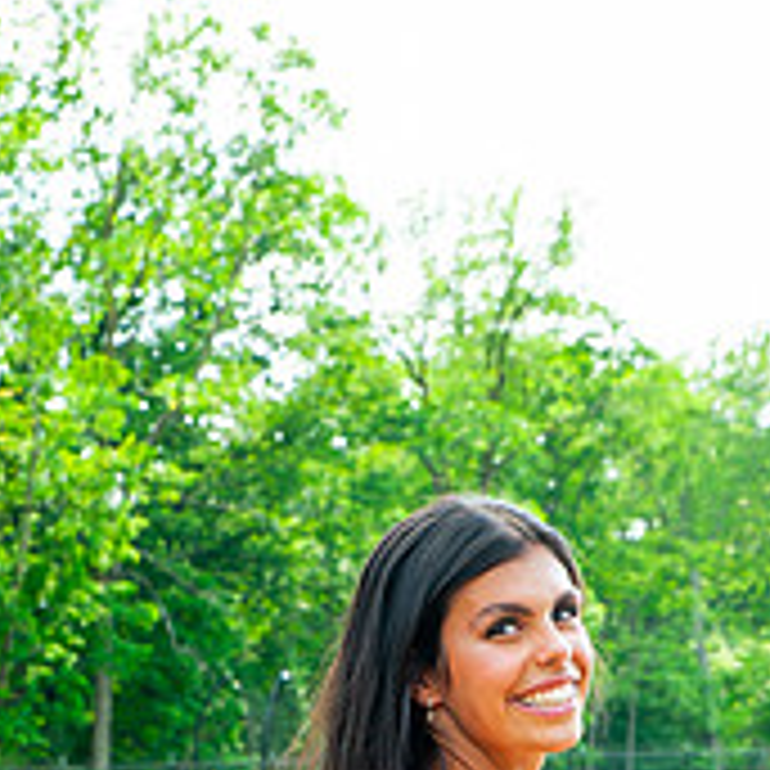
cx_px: 525
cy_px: 901
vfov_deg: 12.7
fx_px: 3372
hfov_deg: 13.0
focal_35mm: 134
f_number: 9
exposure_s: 1/200
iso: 400
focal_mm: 60
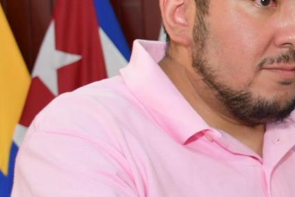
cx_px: 545
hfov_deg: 14.0
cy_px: 99
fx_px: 1049
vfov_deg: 10.7
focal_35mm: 128
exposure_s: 1/60
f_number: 4
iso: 1400
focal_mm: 23
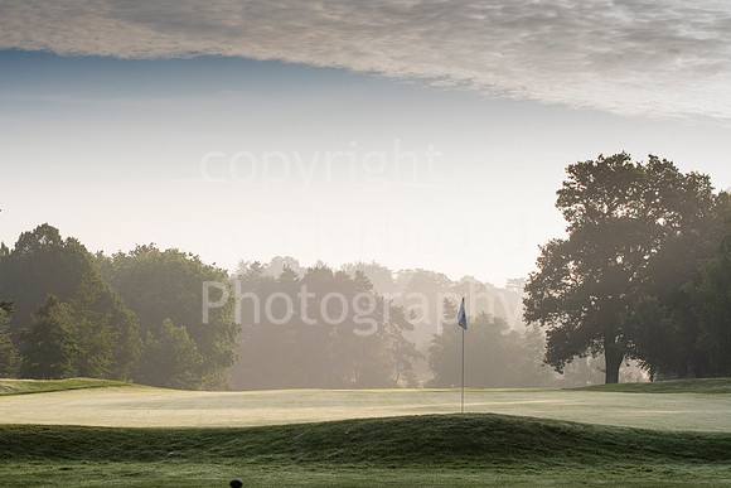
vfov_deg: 13.0
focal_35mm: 105
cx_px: 366
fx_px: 2132
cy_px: 244
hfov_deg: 19.5
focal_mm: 70
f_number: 7.1
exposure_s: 1/1250
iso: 800
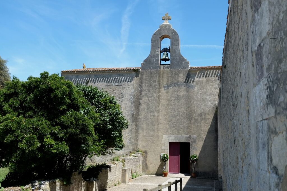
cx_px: 144
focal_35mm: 32
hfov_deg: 58.7
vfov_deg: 41.1
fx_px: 255
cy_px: 96
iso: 200
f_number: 3.2
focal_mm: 21.4
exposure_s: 1/1600
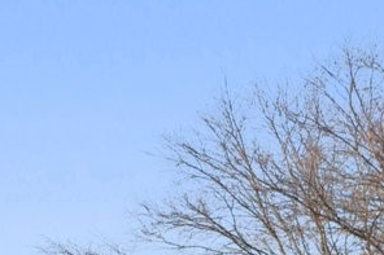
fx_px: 1919
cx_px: -656
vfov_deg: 7.4
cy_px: 454
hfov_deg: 9.6
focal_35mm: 180
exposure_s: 1/60
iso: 250
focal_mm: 26
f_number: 8
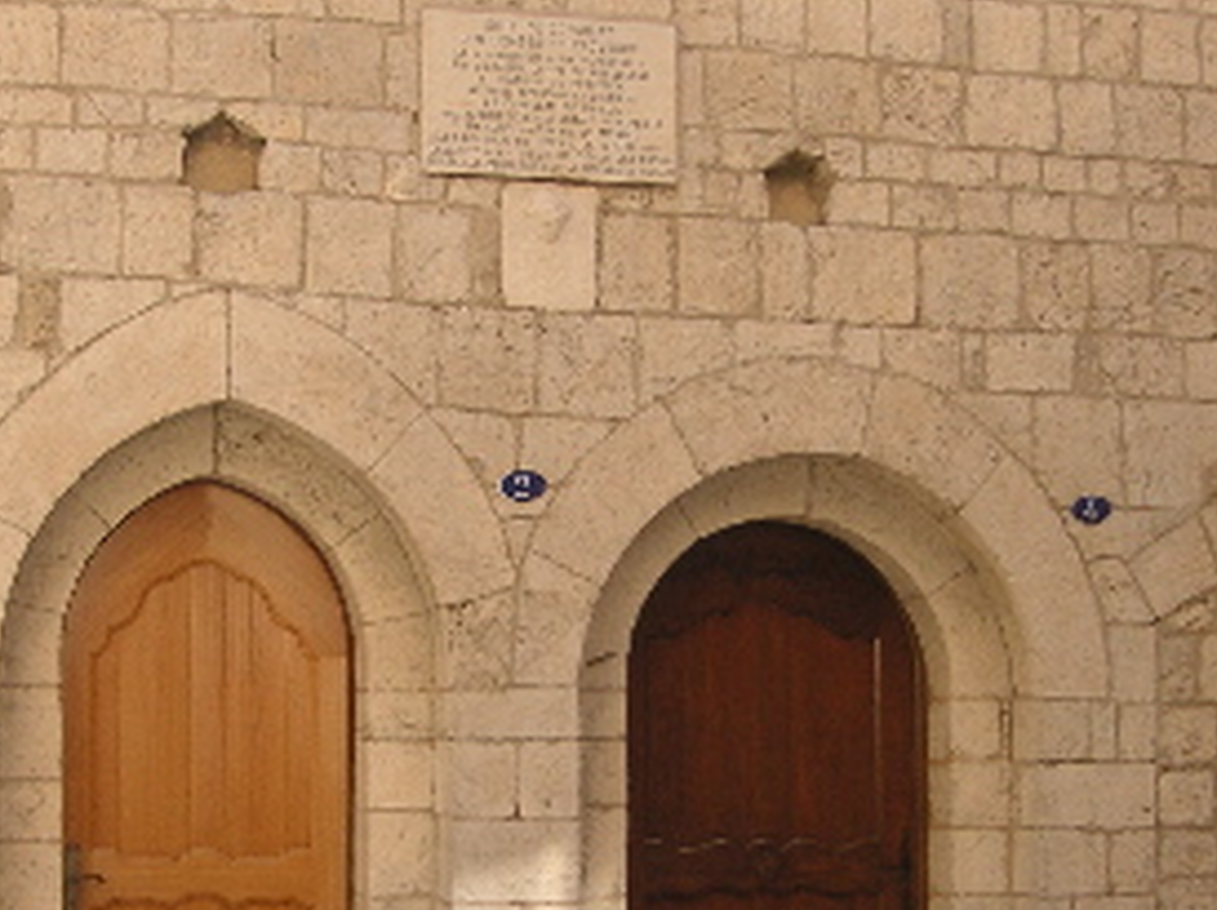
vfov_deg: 19.3
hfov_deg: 25.7
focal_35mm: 76
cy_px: 630
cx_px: 560
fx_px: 2670
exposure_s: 1/250
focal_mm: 6.1
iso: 50
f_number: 2.8
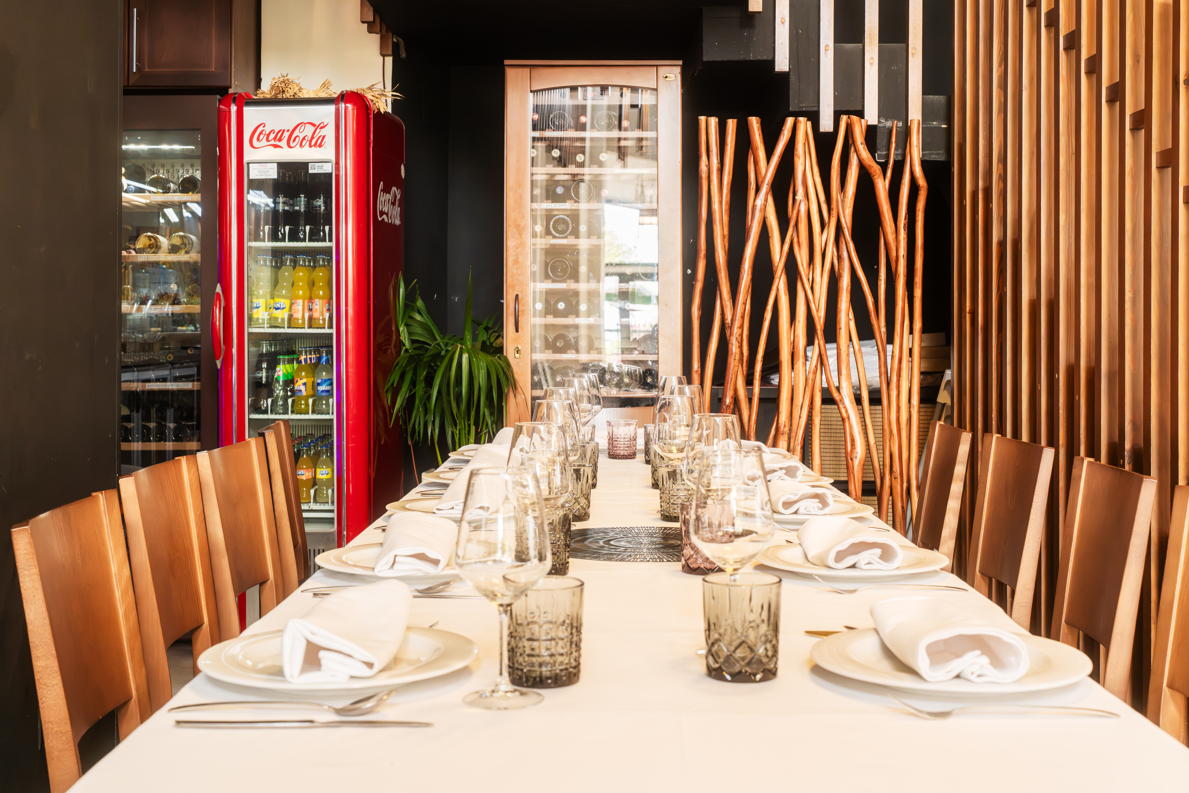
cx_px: 594
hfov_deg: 45.4
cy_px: 396
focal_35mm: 43
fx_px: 1420
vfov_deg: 31.2
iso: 4000
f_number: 8
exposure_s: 1/80
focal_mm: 43
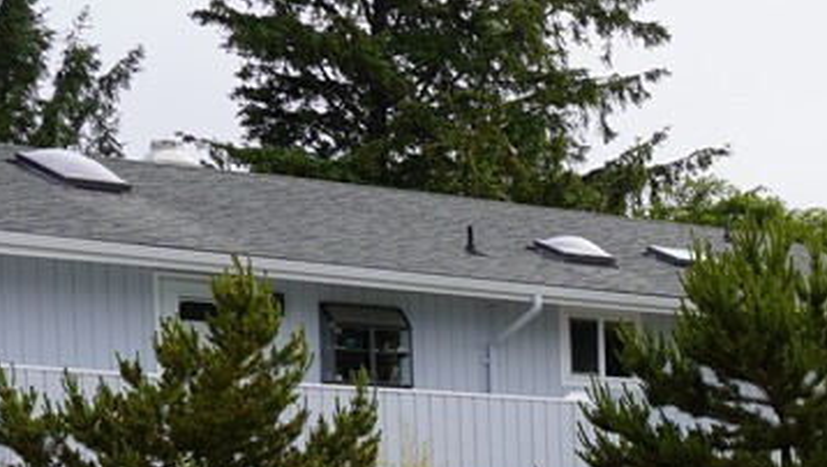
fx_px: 2611
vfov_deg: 9.8
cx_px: 1507
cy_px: 769
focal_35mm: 119
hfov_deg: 15.4
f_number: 9
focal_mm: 24
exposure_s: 1/125
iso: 100
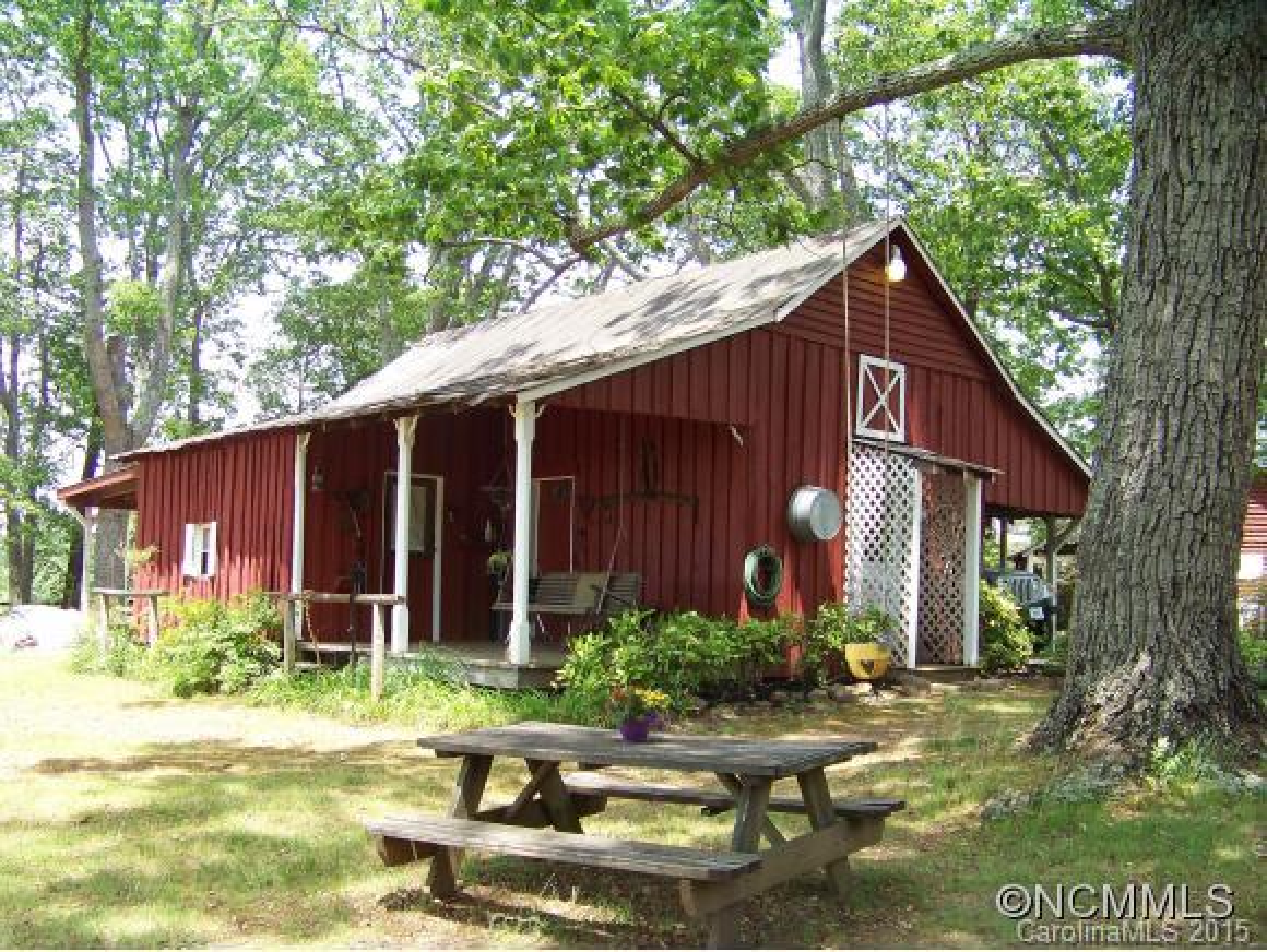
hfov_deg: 51.3
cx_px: 634
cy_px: 476
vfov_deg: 39.7
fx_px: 1319
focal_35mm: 36
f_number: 2.8
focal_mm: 5.85
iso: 67
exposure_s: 1/160
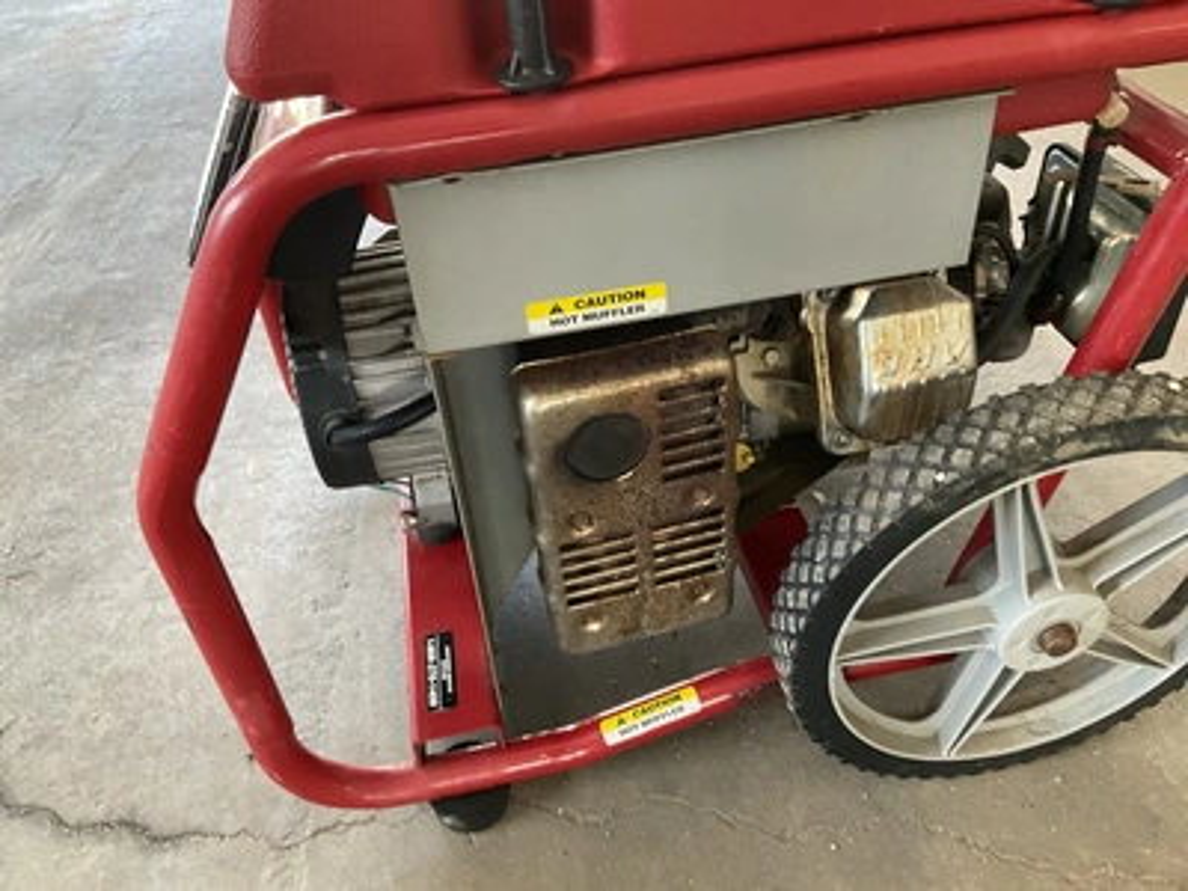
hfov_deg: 61.7
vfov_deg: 48.2
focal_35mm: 29
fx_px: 995
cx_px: 594
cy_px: 446
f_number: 1.8
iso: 125
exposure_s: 1/60
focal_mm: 3
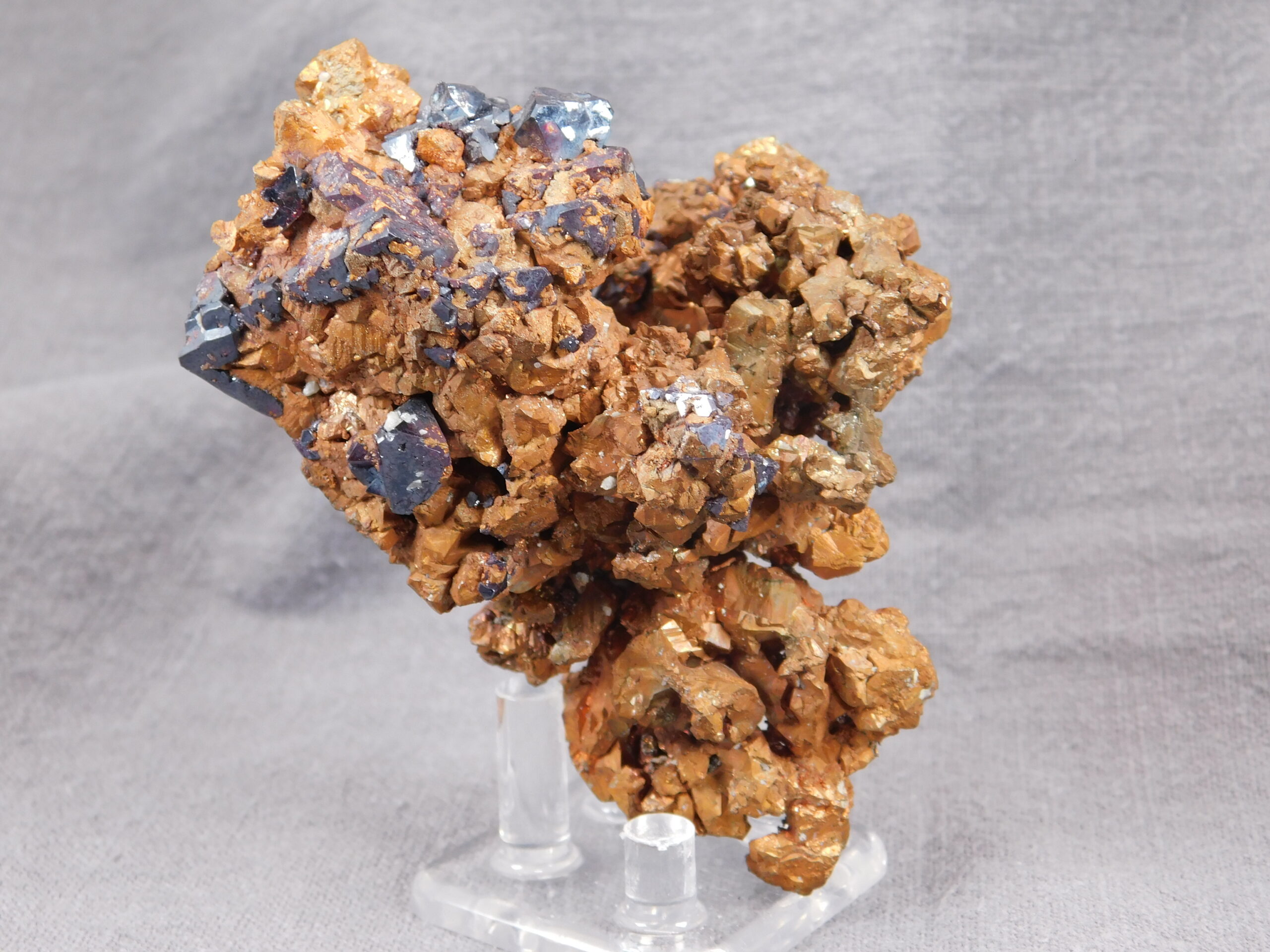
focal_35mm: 59
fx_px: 2165
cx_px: 635
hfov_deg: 32.7
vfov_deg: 24.8
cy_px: 476
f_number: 4
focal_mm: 10.4
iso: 125
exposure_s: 1/60
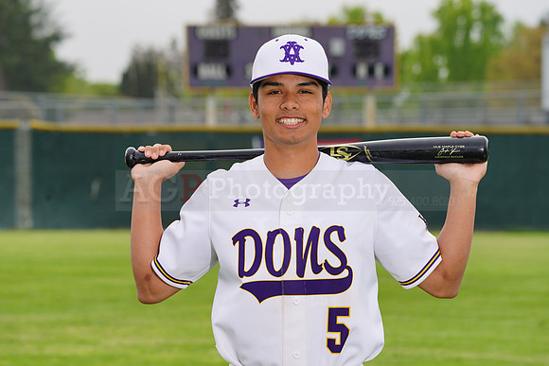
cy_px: 183
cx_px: 274
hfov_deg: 10.6
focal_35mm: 194
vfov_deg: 7.1
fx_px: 2959
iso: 160
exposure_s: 1/250
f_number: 9
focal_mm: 194
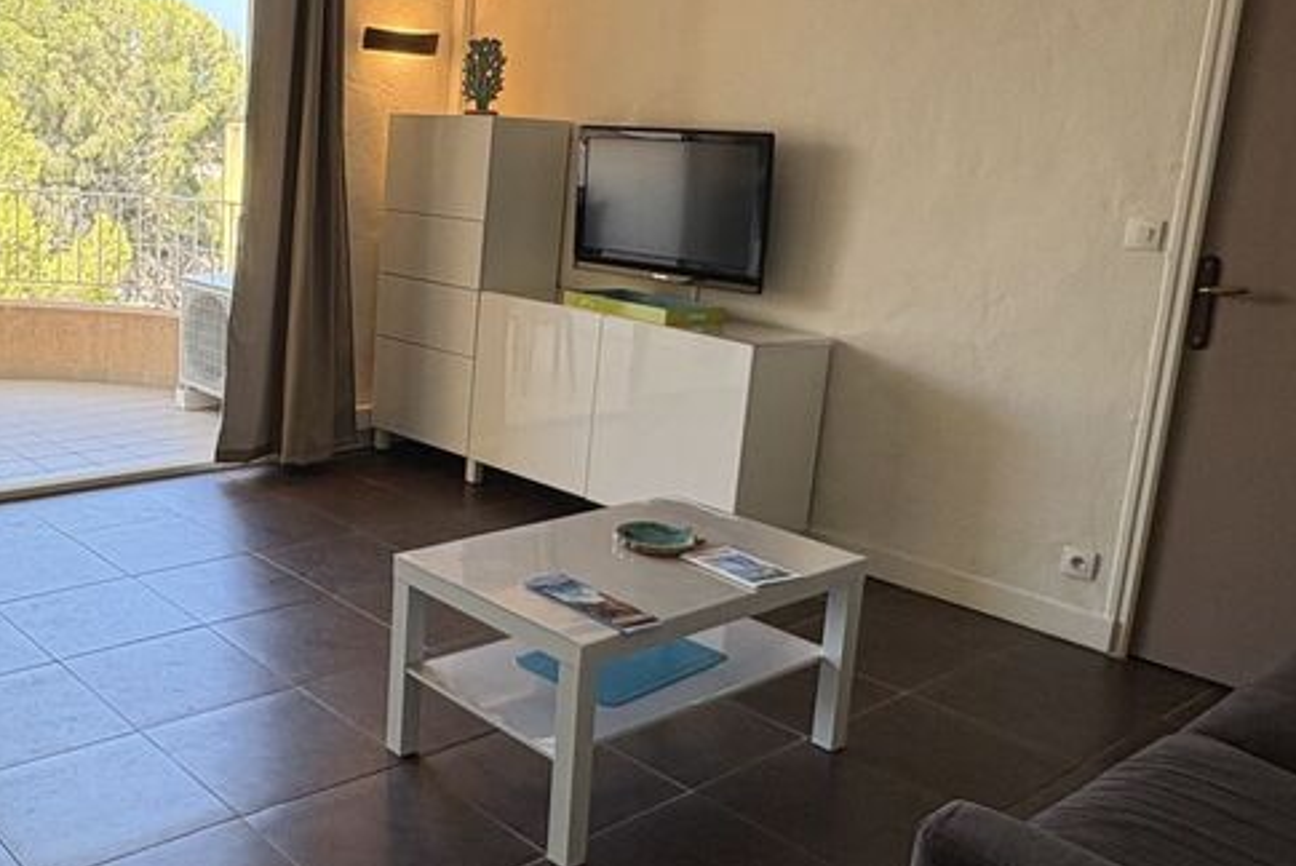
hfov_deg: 51.3
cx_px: 355
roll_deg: -2.1
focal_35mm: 36
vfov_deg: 36.9
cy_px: 377
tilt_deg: -10.8
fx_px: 1297
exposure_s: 1/122
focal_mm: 2.22
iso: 40
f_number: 2.2
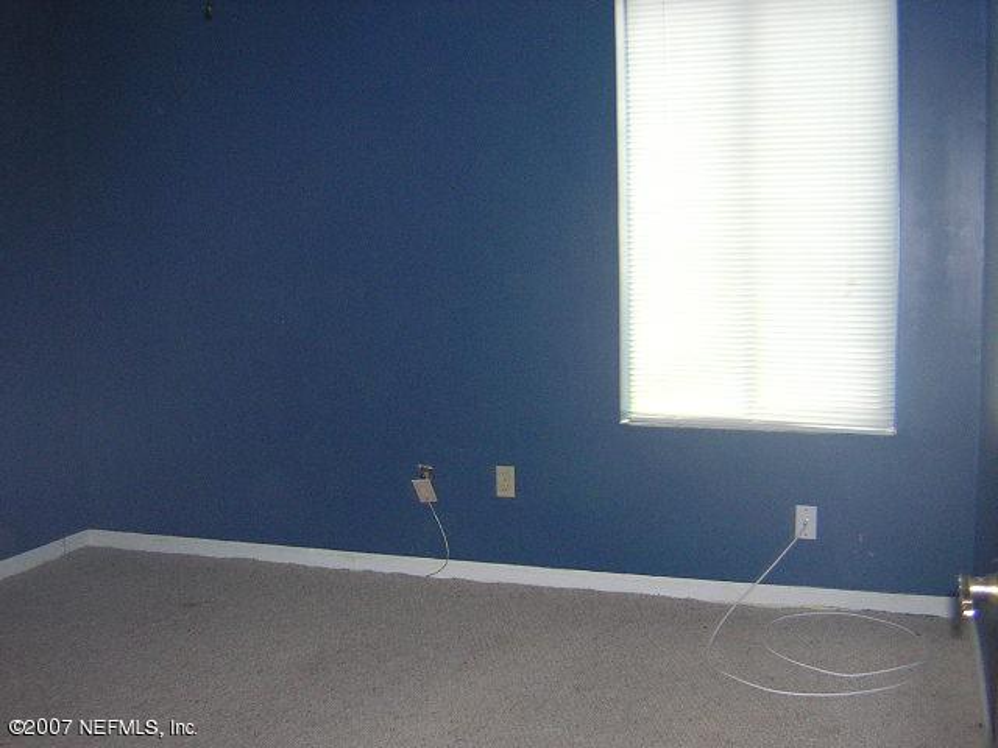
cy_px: 374
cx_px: 499
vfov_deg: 39.7
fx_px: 1038
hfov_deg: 51.4
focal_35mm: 36
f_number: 2.6
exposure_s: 1/60.1
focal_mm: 4.7
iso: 278
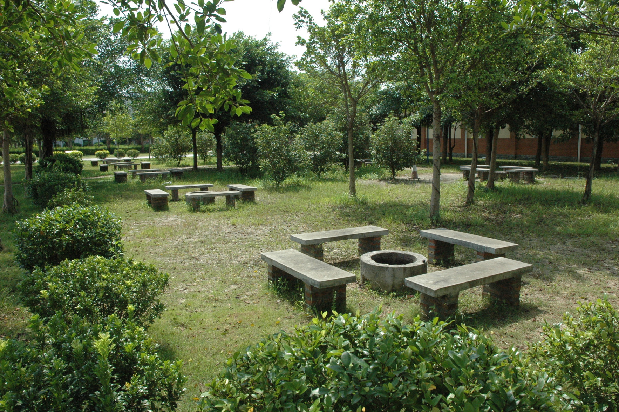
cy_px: 206
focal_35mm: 27
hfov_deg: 67.4
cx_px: 310
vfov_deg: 47.8
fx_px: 464
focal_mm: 18
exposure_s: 1/640
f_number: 13
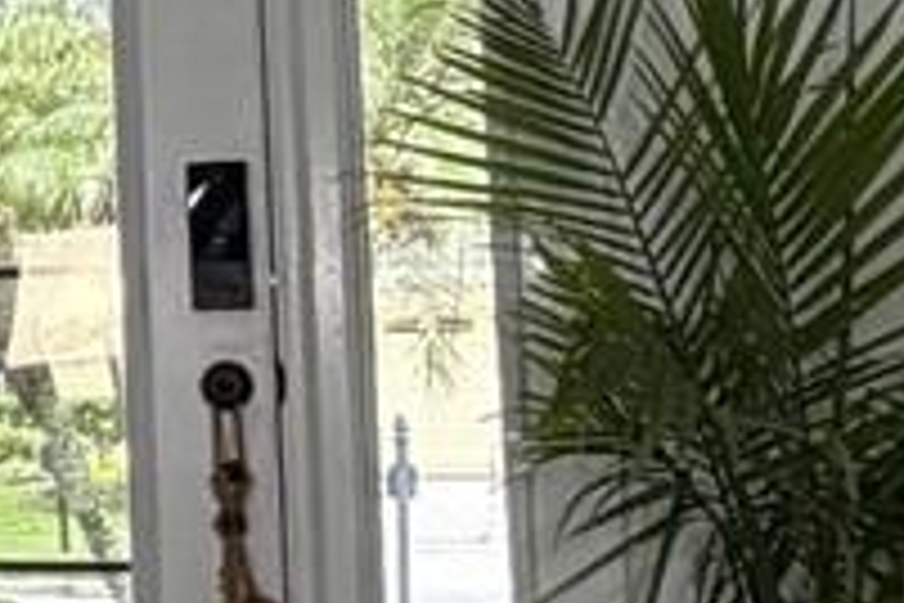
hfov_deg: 14.8
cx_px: -846
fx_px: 2913
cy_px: 171
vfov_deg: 11.8
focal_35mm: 116
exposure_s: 1/120
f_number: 2.2
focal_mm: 2.22
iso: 200
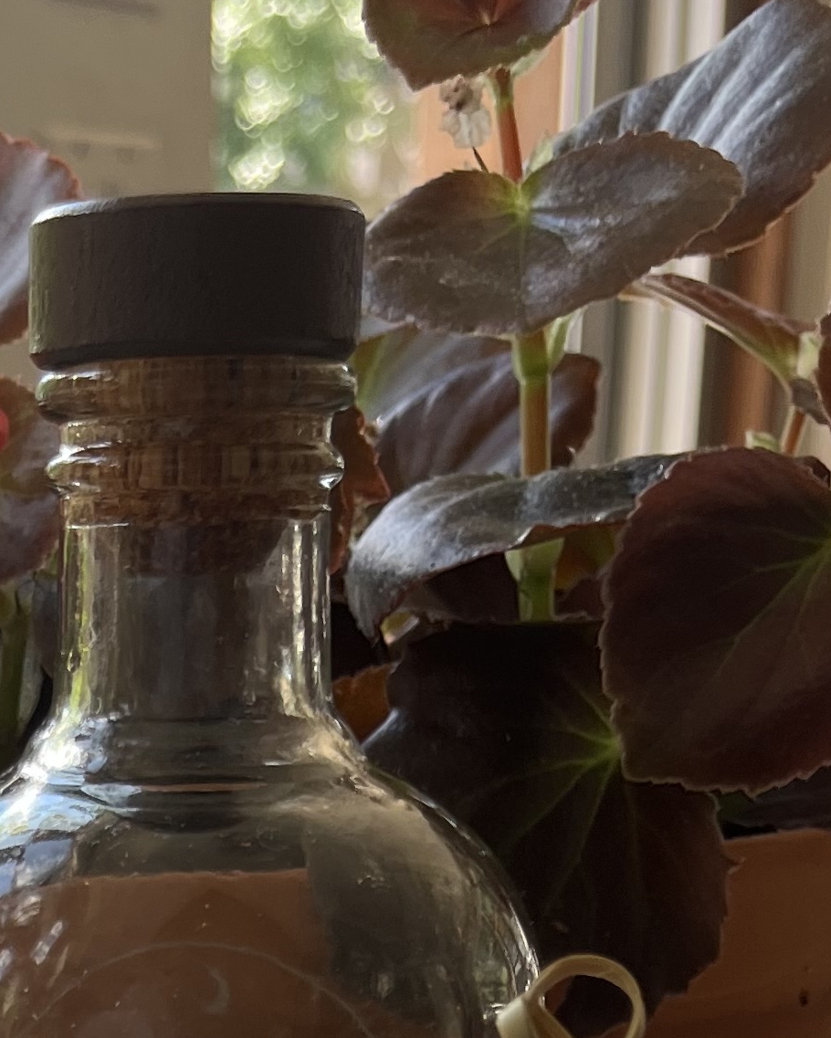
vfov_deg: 17.7
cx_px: -135
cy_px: 1789
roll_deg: +0.6
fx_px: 2766
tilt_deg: -22.1
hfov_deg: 16.5
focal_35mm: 90
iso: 32
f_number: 1.6
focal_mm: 5.1
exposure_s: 1/122
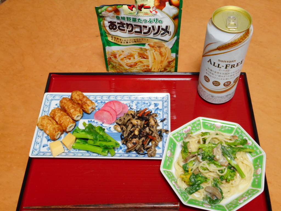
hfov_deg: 42.9
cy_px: 106
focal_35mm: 44
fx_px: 357
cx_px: 140
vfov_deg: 32.9
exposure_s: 1/10
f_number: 4.7
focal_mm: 7.9
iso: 400
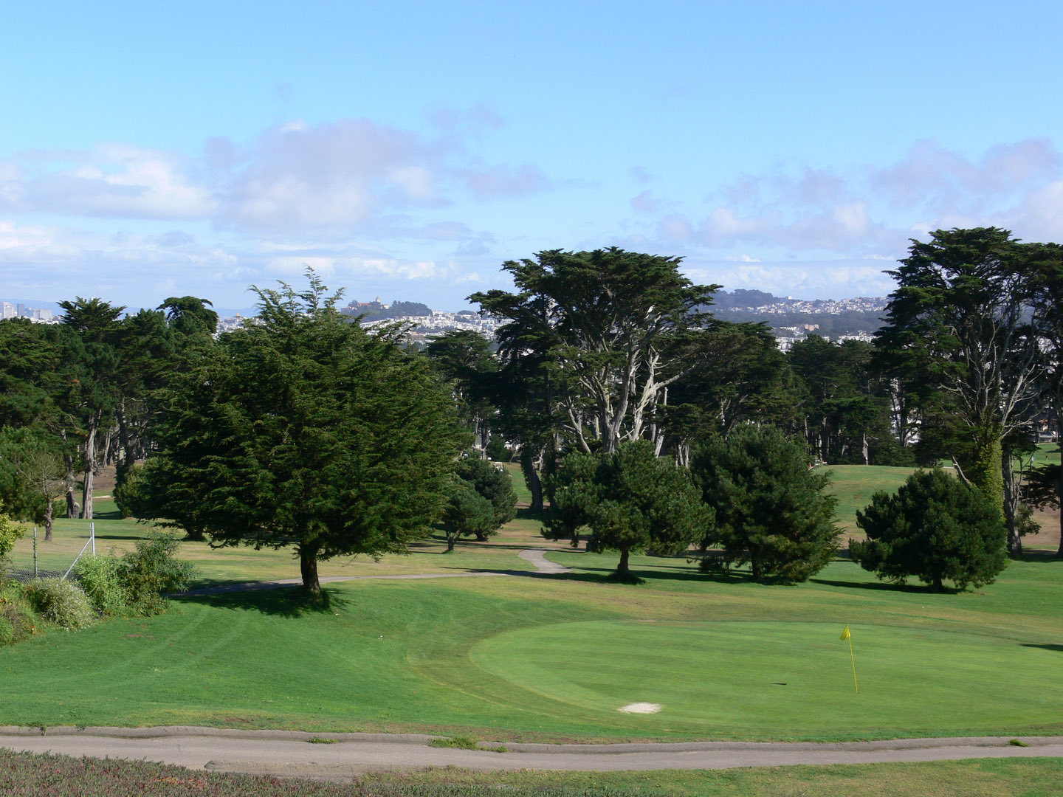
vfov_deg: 27.5
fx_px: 1628
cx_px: 532
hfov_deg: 36.2
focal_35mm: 53
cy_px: 398
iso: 80
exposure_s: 1/320
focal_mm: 11.3
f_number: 5.6
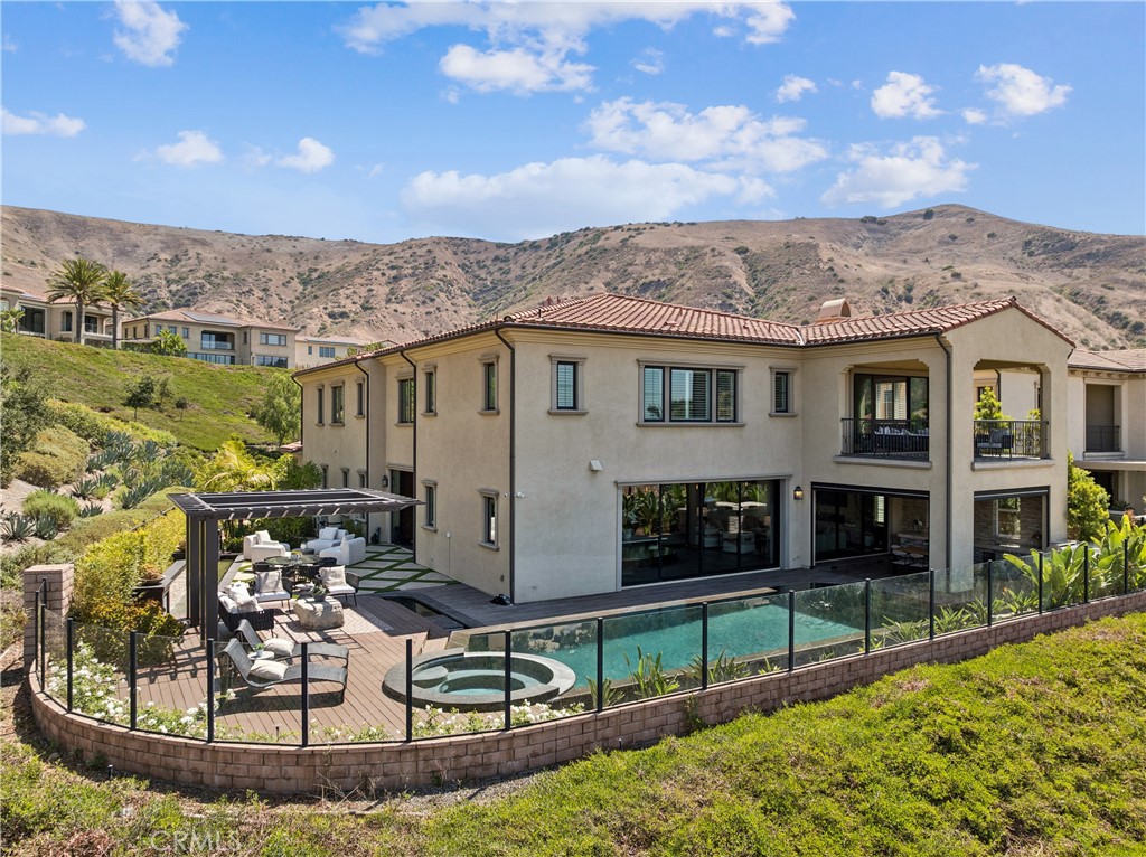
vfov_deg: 56.7
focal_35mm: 24
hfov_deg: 71.6
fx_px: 794
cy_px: 428
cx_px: 573
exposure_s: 1/50
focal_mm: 12.3
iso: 200
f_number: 2.8
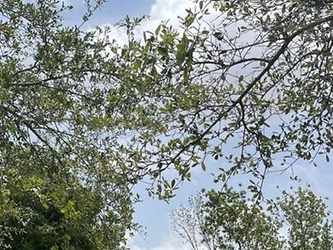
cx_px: 159
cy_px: 408
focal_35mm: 80
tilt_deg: -1.4
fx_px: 770
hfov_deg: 24.4
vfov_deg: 16.3
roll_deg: -0.4
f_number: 1.6
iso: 32
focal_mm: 5.1
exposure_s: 1/4202
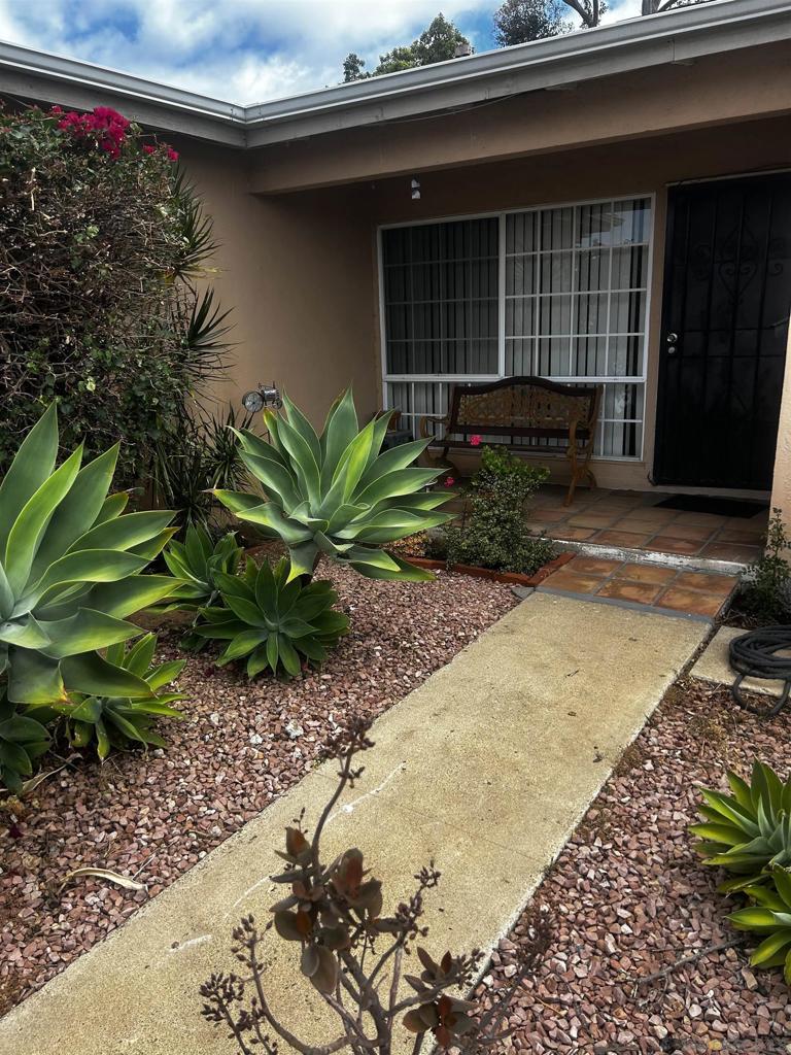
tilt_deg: -15.3
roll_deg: +1.7
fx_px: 792
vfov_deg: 67.3
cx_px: 396
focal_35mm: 26
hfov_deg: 53.1
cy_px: 528
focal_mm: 5.7
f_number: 1.5
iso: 50
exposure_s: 1/2513
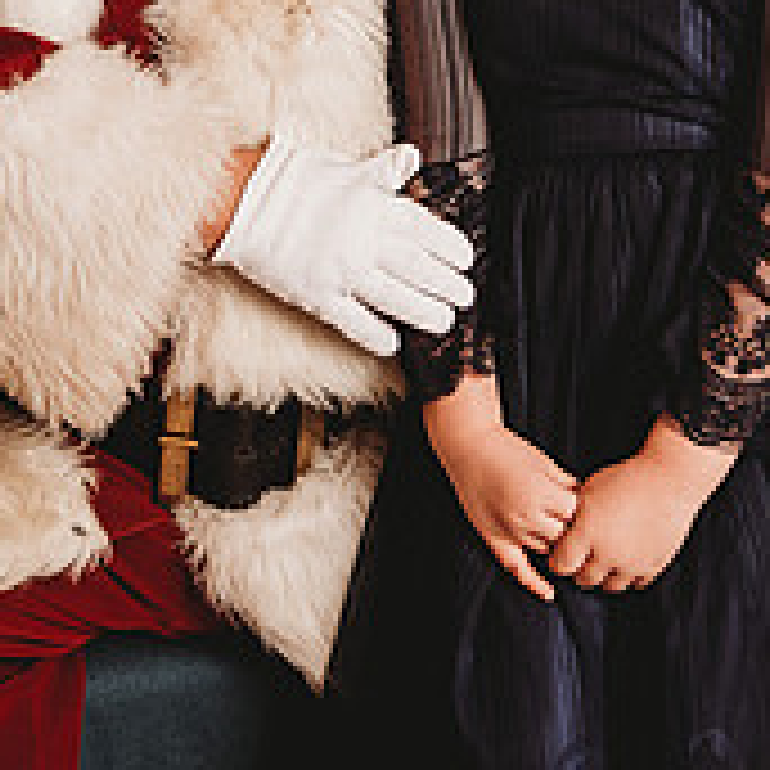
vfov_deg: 13.7
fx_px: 3095
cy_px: -198
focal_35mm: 123
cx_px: 369
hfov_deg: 14.2
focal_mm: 55
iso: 100
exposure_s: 1/160
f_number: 4
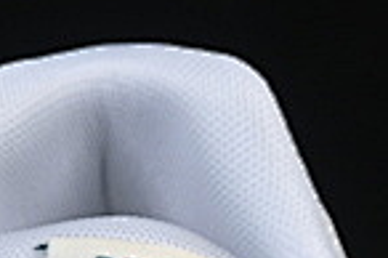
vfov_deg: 2.4
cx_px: -229
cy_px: 886
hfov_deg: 3.7
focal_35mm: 554
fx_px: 5964
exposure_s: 1/80
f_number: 8
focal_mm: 50
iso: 160
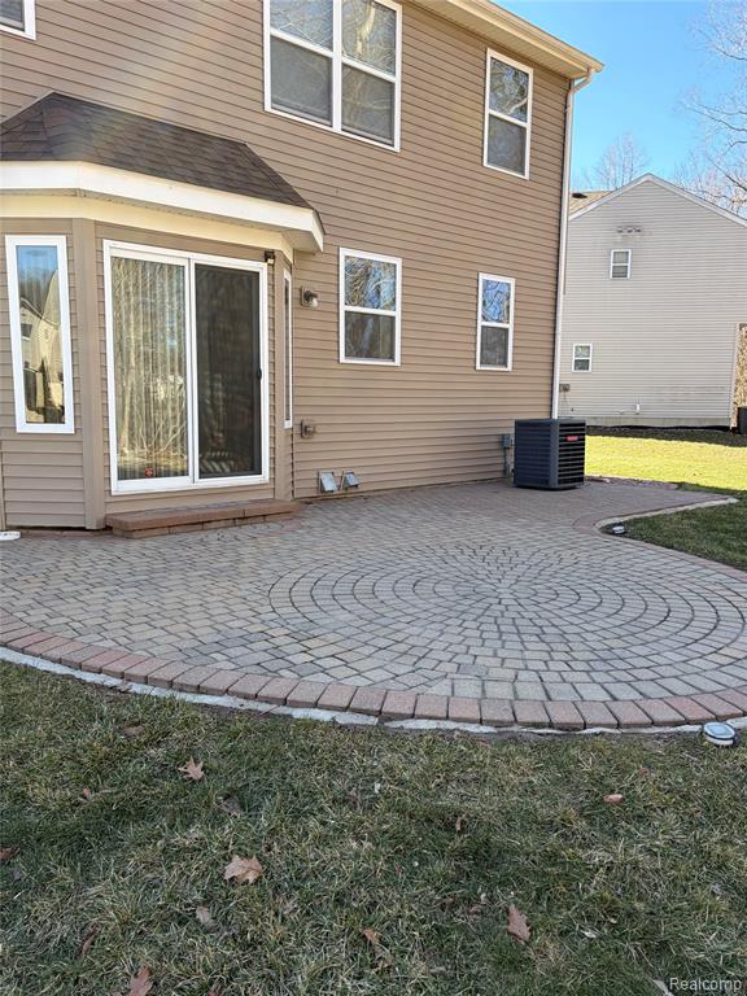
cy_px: 498
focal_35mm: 26
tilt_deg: -6.7
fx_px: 748
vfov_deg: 67.3
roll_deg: -0.9
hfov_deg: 53.1
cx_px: 374
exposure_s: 1/731
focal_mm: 5.96
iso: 64
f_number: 1.6
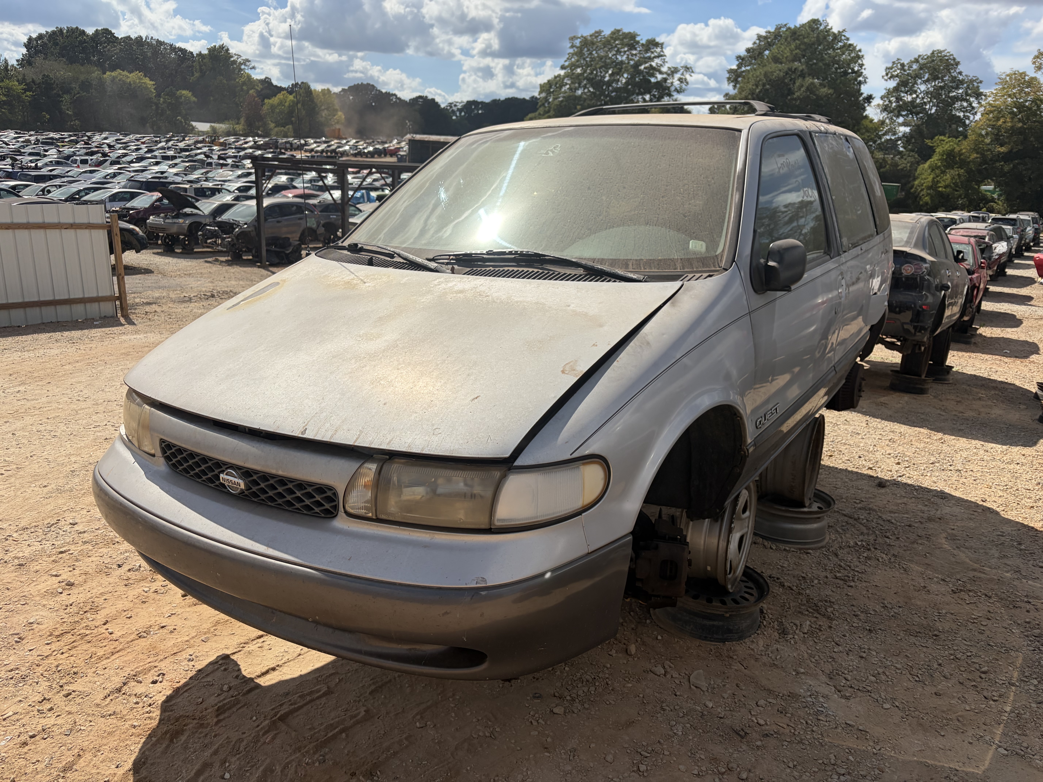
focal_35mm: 26
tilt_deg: -16.3
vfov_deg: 53.1
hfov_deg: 67.3
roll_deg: -2.8
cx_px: 522
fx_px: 783
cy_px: 391
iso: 64
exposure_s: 1/8850
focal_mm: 5.96
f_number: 1.6
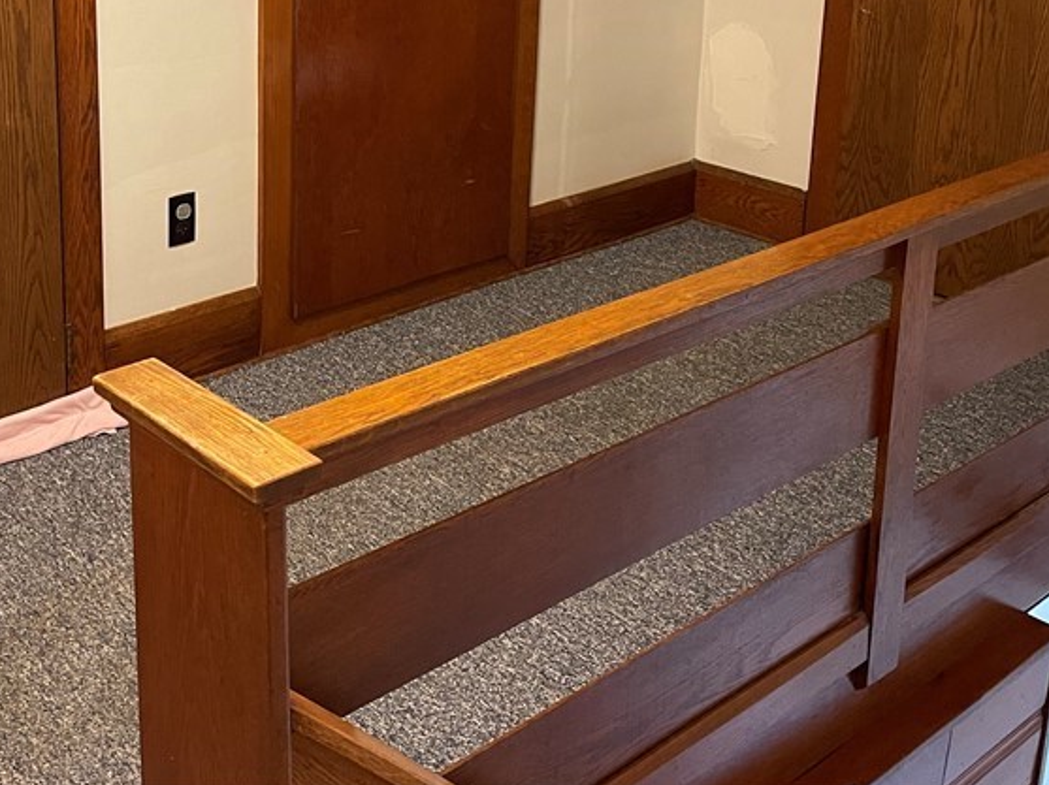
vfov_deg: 30.1
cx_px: 341
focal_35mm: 46
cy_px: 70
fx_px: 1393
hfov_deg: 40.7
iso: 500
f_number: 1.6
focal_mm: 5.1
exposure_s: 1/60
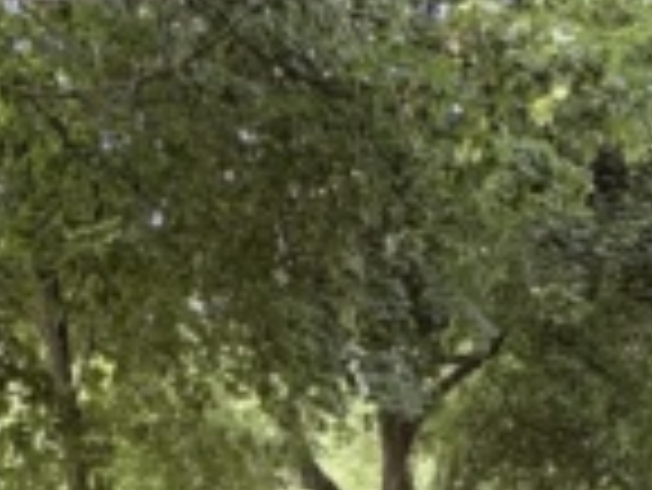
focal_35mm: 58
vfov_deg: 21.3
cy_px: 737
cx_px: 247
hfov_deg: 33.1
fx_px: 1093
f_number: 2.2
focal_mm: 2.22
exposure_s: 1/126
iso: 64
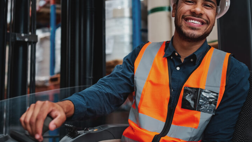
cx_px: 107
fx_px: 347
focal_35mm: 52
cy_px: 58
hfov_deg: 39.8
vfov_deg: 23.0
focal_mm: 35
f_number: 2
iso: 250
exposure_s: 1/160
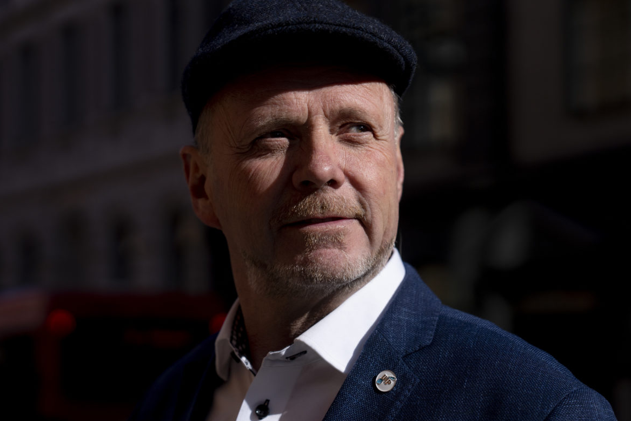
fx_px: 1577
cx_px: 378
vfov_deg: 15.2
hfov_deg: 22.6
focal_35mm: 90
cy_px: 240
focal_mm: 70
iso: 250
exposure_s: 1/8000
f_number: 2.8
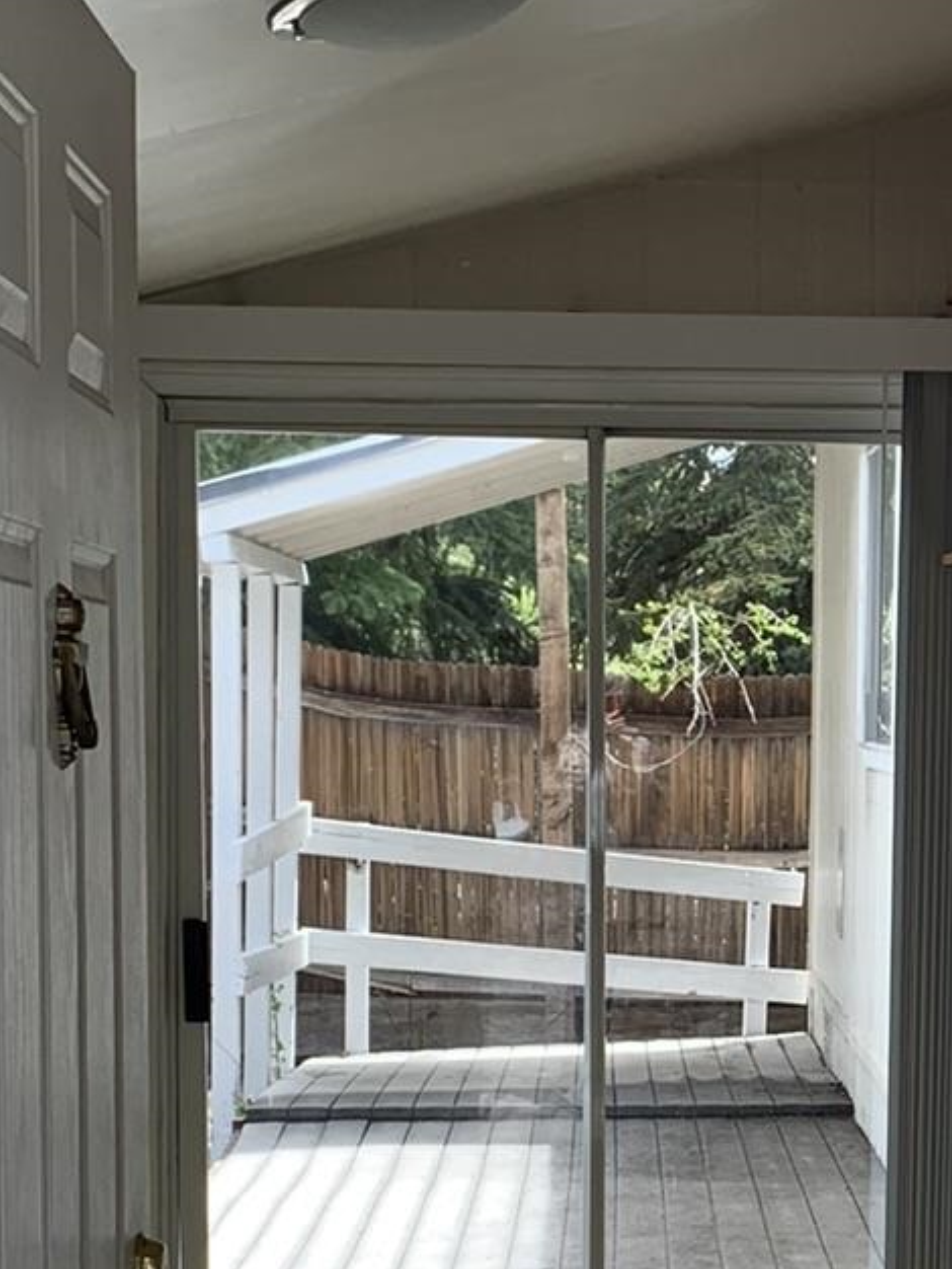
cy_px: 1062
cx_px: 859
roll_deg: -1.6
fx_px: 3115
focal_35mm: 85
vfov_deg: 22.6
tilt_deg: -6.3
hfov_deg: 17.1
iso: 25
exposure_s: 1/296
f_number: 1.8
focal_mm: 4.25
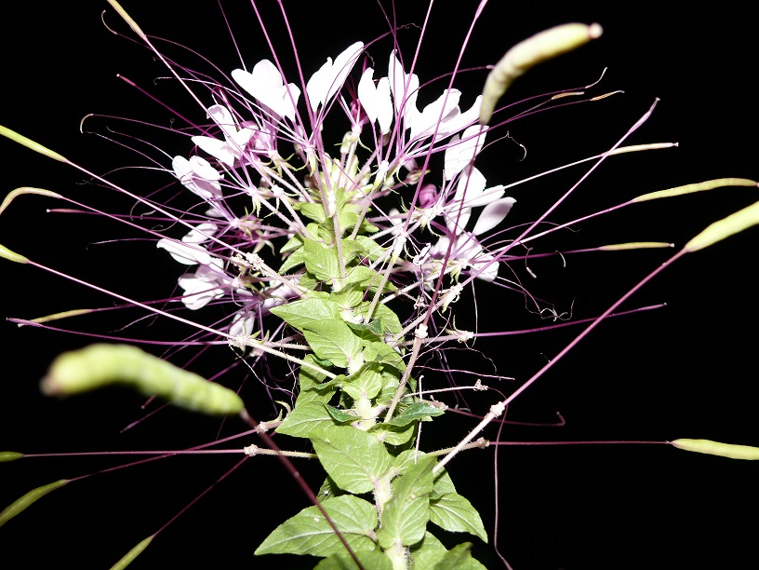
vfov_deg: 32.2
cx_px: 380
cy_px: 285
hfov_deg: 42.1
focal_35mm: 45
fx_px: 987
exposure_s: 1/30
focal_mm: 9.2
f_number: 3.2
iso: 100
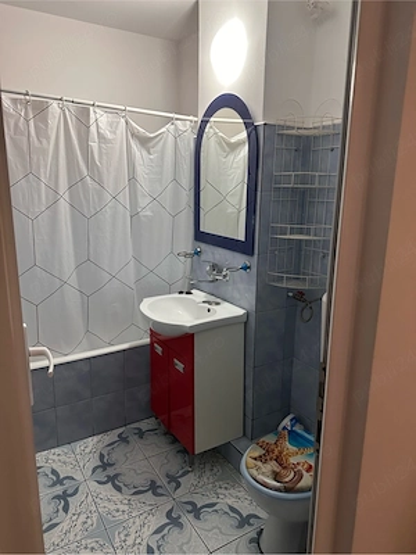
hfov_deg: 56.8
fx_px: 385
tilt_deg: -12.5
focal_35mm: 24
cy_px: 278
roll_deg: -0.9
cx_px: 208
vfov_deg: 71.6
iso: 640
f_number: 1.78
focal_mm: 6.86
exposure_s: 1/50
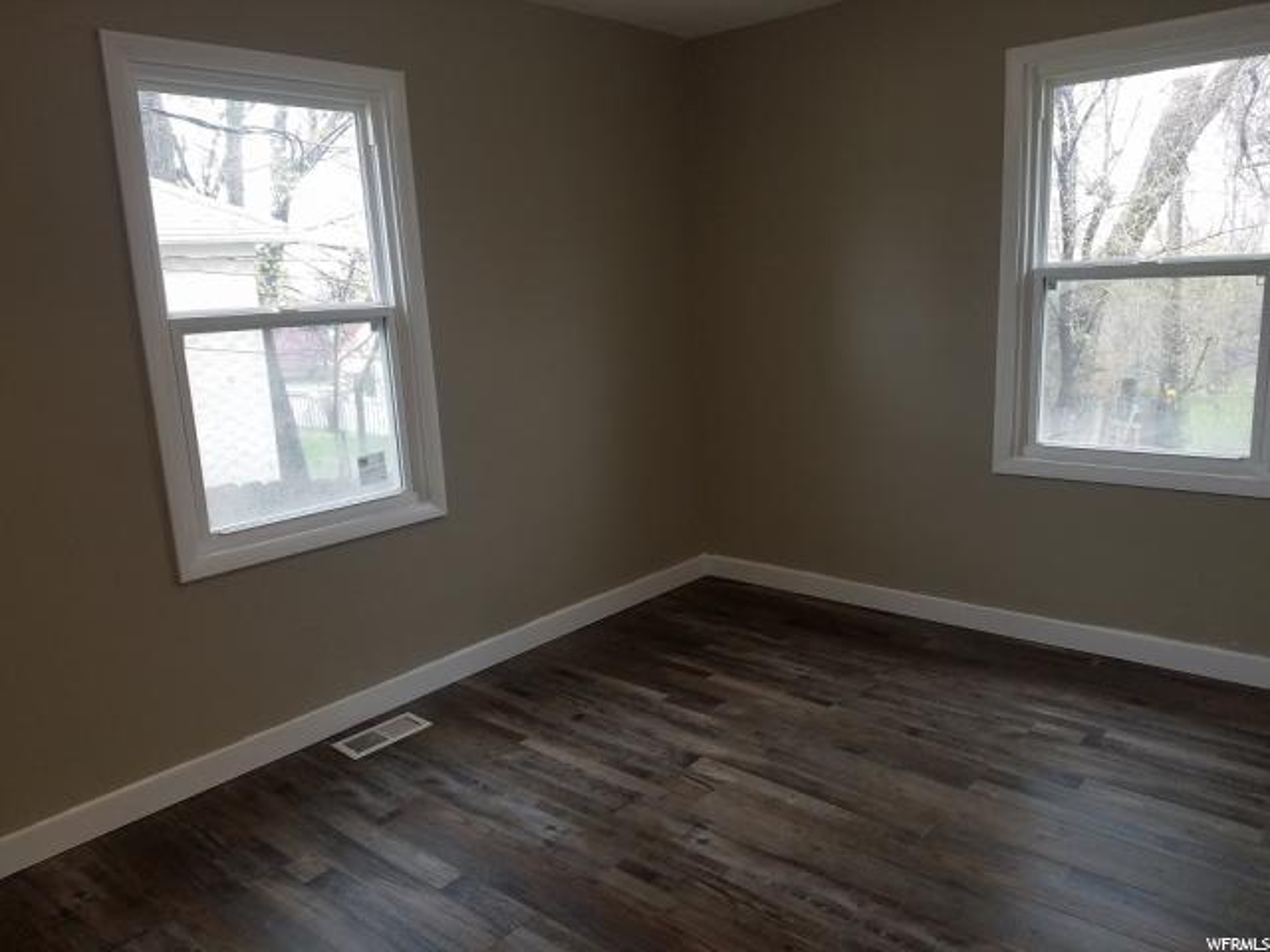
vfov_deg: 53.1
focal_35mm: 26
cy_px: 476
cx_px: 635
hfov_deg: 67.3
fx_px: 954
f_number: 1.7
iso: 80
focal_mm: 4.2
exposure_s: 1/60
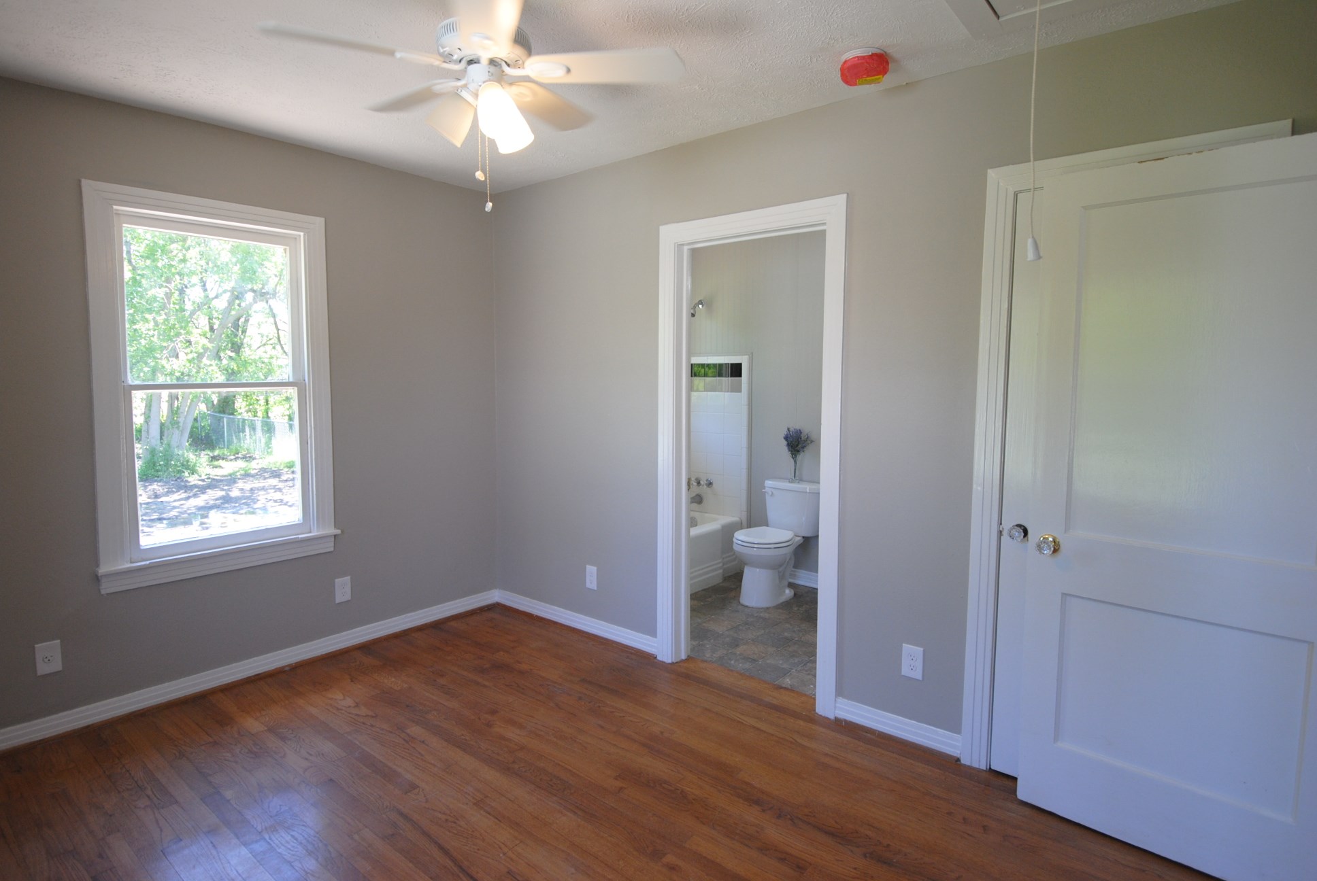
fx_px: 659
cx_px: 658
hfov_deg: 89.9
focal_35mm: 18
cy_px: 440
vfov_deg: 67.5
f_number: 3.8
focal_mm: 12
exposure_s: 1/125
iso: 360
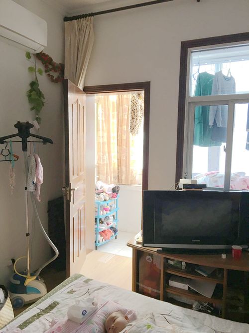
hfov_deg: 48.2
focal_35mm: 29
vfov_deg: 61.7
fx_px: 278
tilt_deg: -4.1
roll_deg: -1.2
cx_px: 124
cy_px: 166
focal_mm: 4.15
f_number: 2.2
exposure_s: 1/17
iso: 32
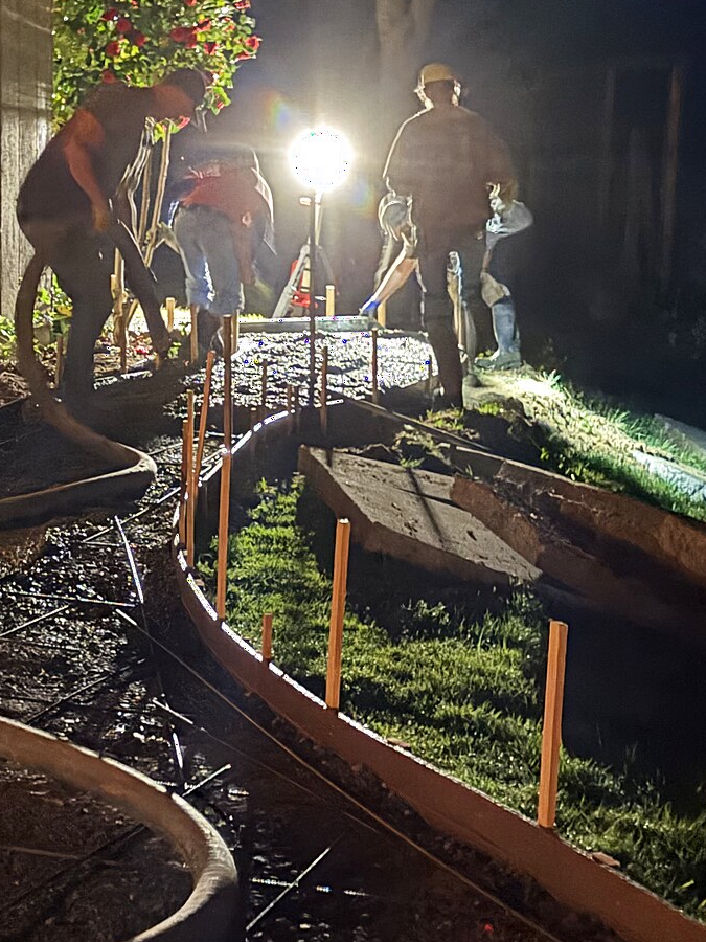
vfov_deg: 20.4
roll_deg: +1.8
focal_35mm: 96
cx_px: 77
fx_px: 2611
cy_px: 364
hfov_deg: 15.2
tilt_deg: -3.0
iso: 800
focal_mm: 6.76
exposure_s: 1/5
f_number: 1.78
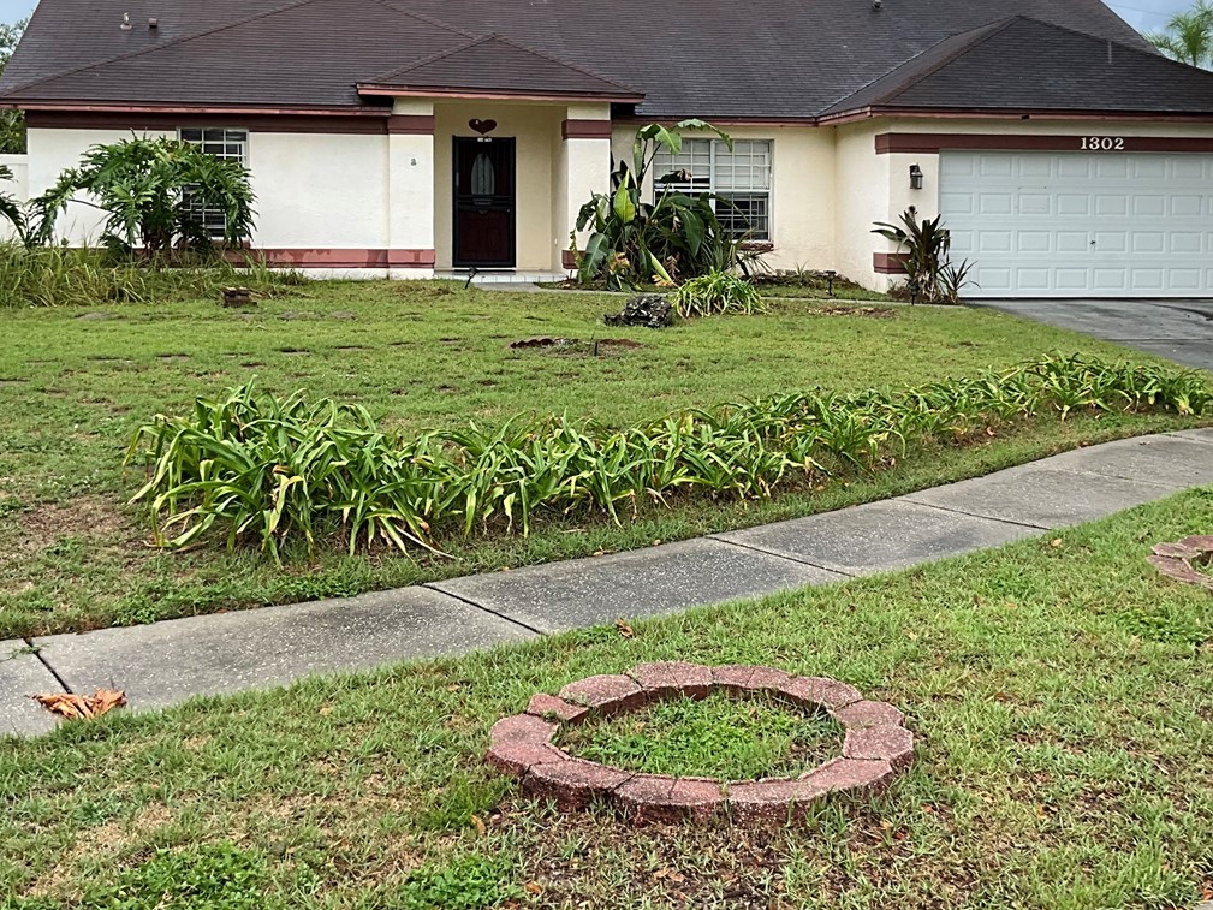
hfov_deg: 41.1
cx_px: 720
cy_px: 298
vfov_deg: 31.3
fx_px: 1612
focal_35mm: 46
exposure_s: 1/657
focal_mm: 3
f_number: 1.8
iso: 25
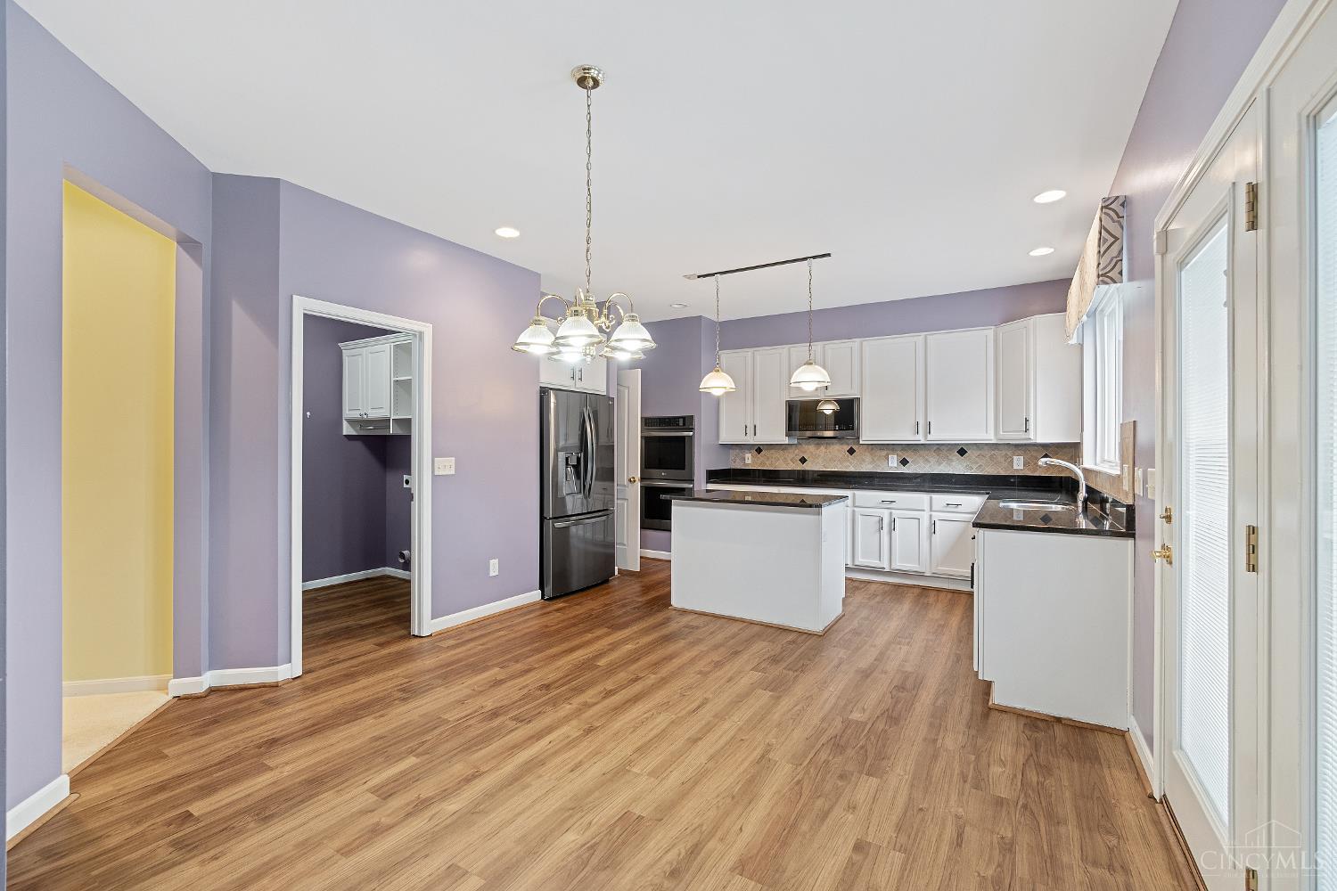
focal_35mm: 15
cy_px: 446
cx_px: 668
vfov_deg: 77.3
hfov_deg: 100.4
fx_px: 557
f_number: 6.3
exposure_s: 1/3
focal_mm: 10
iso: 400
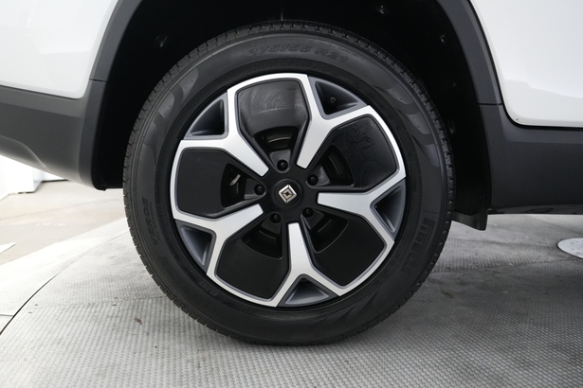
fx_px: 421
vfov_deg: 49.6
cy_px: 195
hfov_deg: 69.4
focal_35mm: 26
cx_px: 292
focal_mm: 25
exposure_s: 1/160
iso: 5000
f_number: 2.8
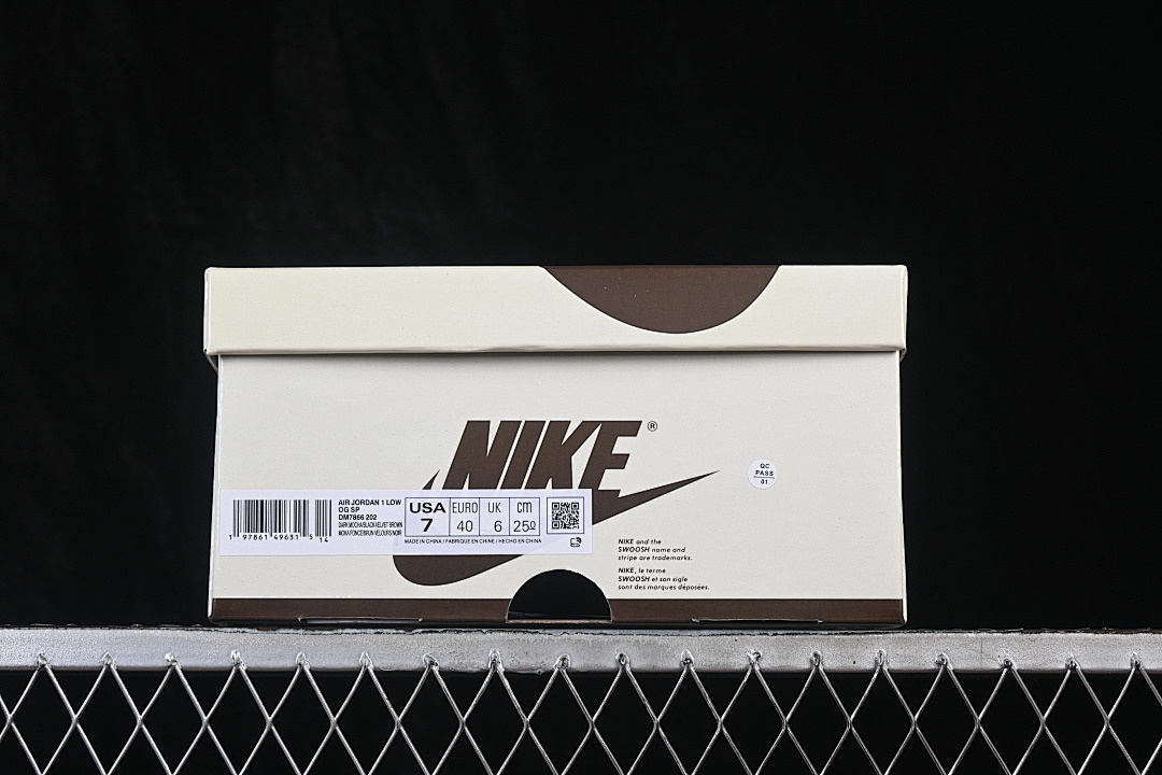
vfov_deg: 18.2
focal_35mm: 75
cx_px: 581
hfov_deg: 27.0
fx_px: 2421
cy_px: 388
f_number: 8
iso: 160
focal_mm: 50
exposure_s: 1/60
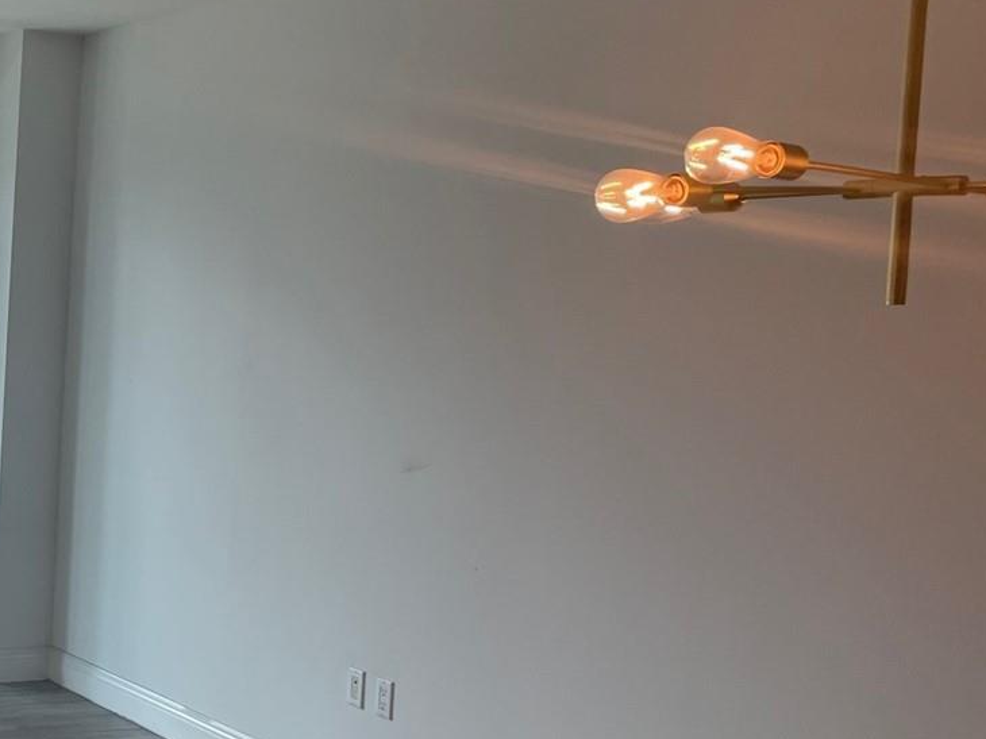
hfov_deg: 30.4
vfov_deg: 25.6
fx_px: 1623
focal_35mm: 57
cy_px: 408
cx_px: -86
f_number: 1.6
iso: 32
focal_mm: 4.2
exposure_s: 1/269
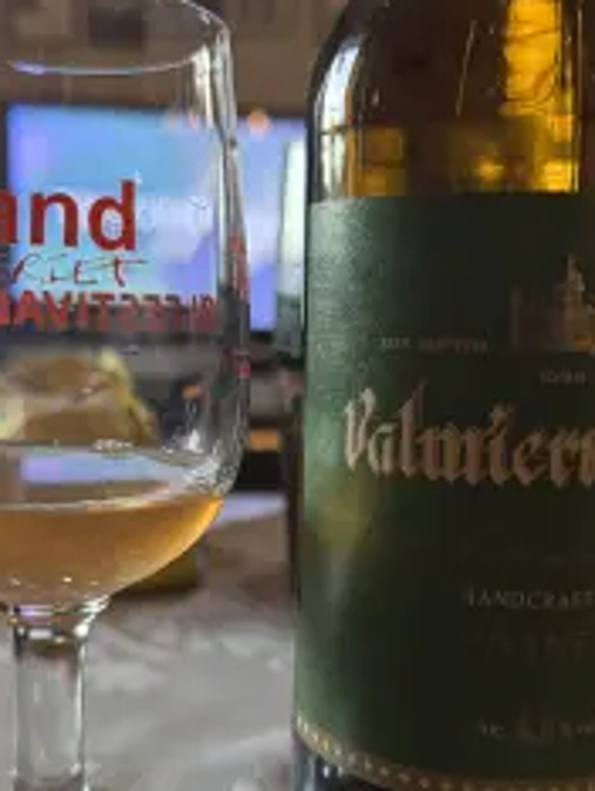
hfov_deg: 35.2
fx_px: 938
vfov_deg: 45.5
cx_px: 270
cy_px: 466
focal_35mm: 41
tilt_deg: -9.3
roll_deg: -0.7
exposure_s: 1/33
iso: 800
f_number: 1.78
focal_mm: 6.76
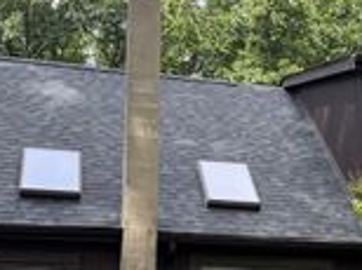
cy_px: 222
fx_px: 814
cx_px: 275
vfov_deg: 18.6
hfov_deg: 24.8
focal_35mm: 78
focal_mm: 6.76
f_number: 1.78
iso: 100
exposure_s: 1/532
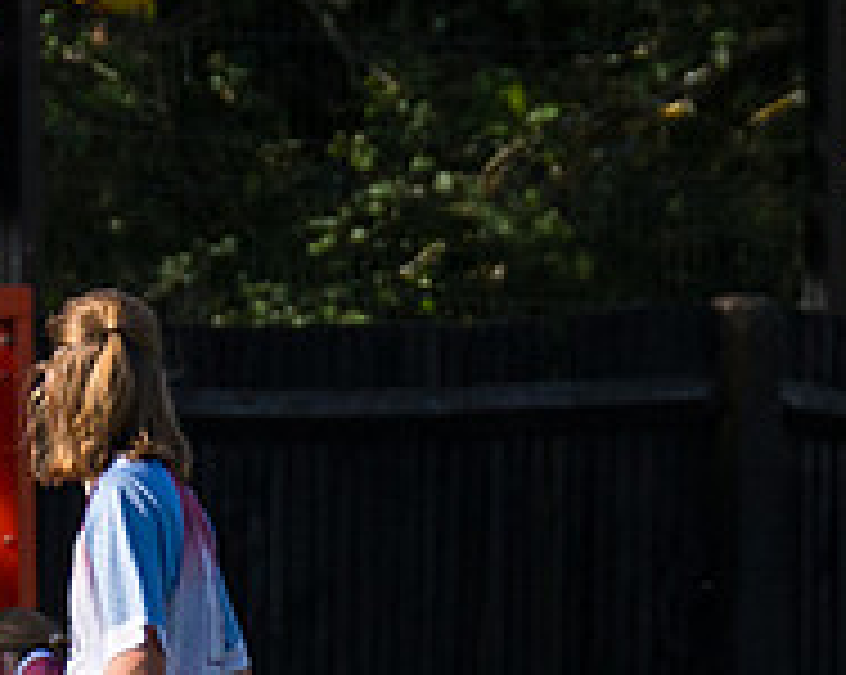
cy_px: 946
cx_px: 851
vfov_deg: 0.8
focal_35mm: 1942
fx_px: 48574
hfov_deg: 1.0
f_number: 4
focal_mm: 300
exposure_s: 1/4000
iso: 400
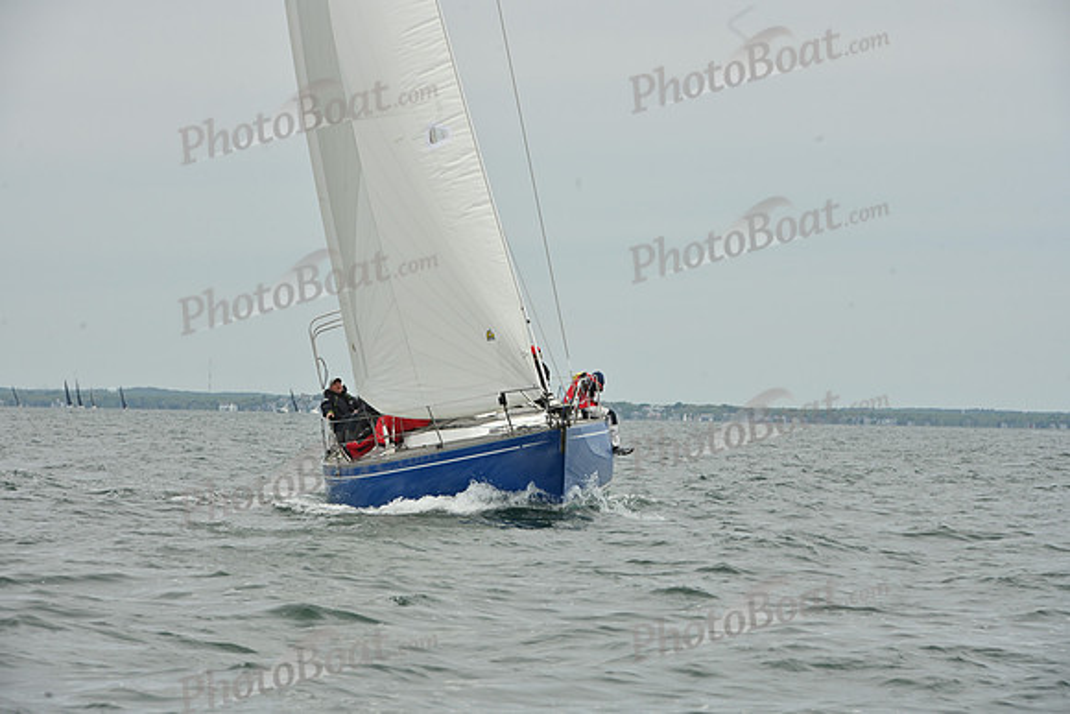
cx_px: 535
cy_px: 357
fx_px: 5946
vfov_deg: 6.9
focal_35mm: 200
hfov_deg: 10.3
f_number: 11
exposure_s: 1/800
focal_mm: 200
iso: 320
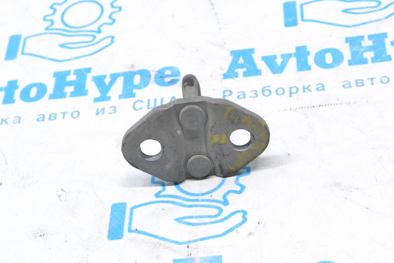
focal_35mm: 82
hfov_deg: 24.6
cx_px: 197
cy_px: 132
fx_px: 903
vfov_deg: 16.6
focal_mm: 55
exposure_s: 1/160
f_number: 10
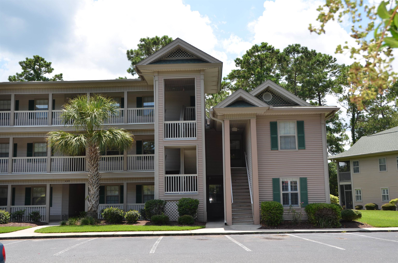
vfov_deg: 34.1
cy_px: 132
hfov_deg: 49.6
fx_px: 430
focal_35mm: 39
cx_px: 199
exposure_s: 1/250
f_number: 7.1
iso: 100
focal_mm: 26
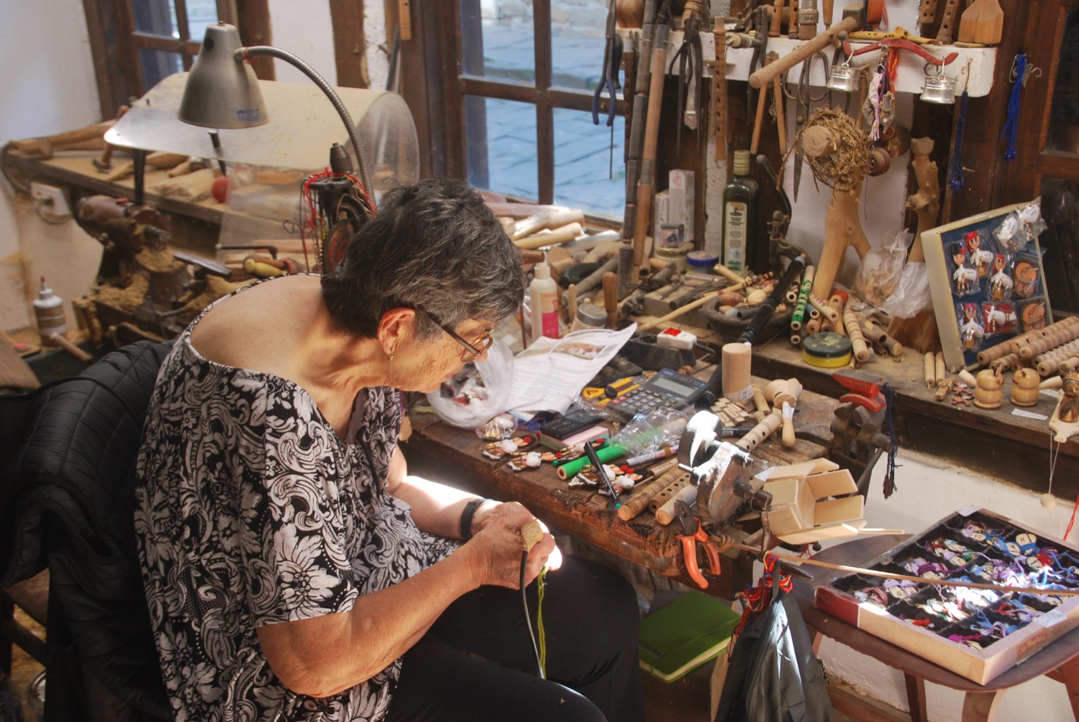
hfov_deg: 43.6
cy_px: 361
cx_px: 540
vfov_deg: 29.9
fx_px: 1350
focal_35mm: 45
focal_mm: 30
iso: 200
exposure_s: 1/40
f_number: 4.2
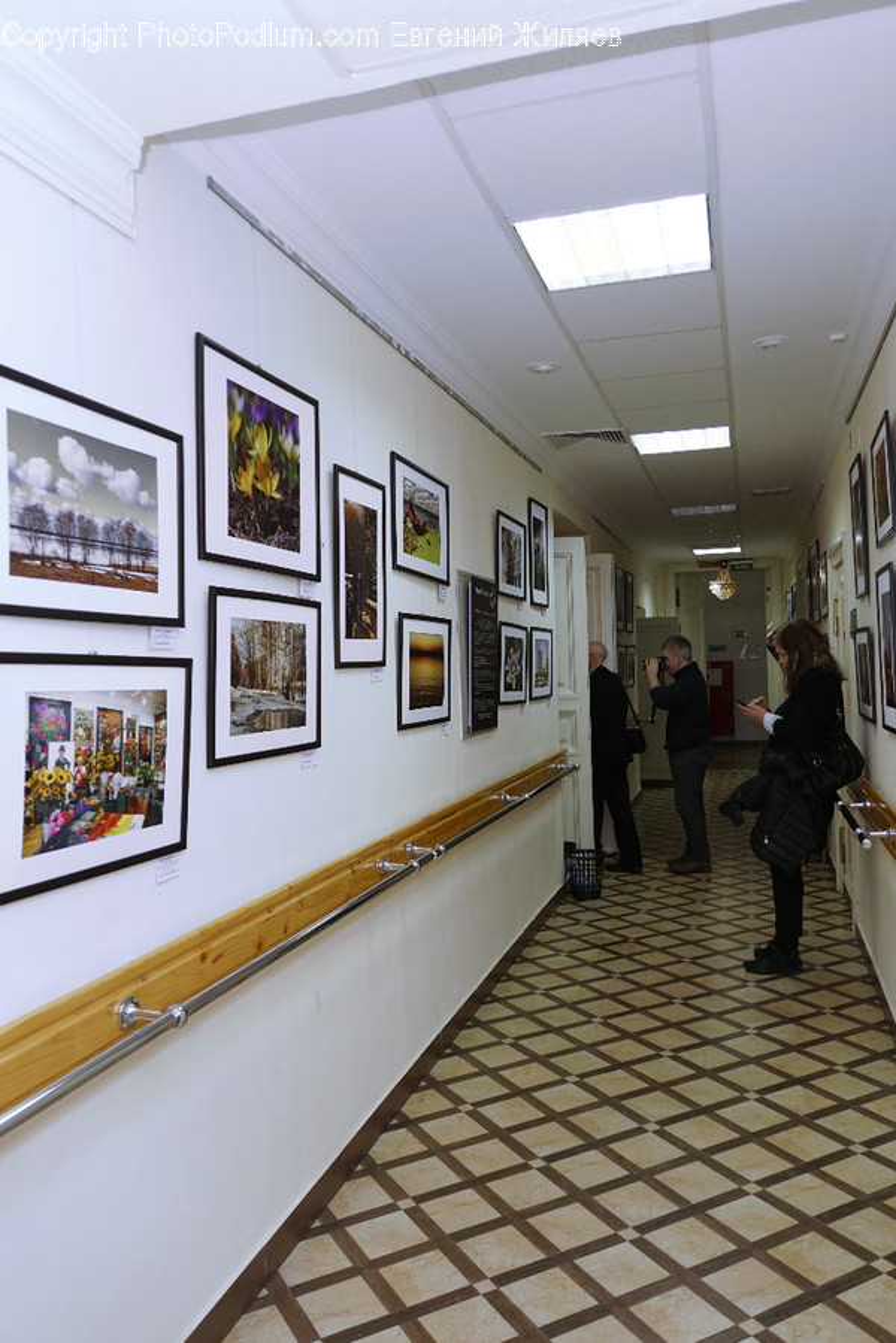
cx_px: 448
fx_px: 1008
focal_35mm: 27
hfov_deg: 47.9
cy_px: 672
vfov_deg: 67.4
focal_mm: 18
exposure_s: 1/60
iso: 320
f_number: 3.5
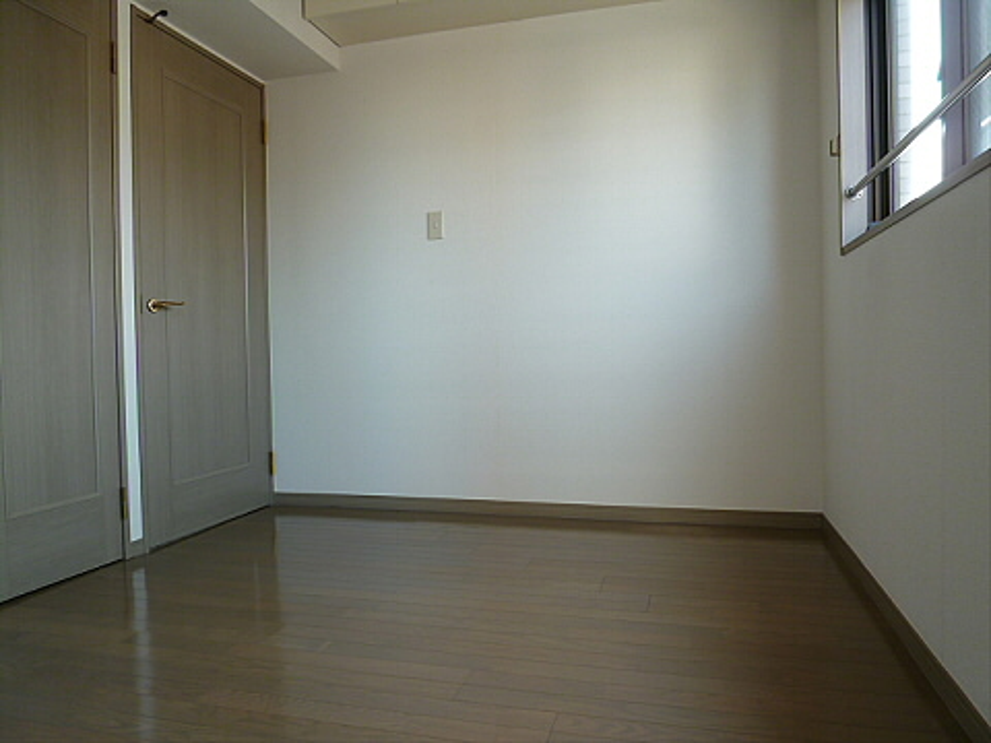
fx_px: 687
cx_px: 496
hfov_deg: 71.6
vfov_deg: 56.8
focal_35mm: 24
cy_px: 372
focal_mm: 4.3
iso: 100
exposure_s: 1/60
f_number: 2.5
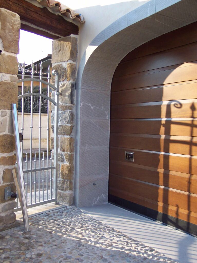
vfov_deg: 49.0
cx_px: 98
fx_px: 289
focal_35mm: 38
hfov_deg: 37.7
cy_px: 132
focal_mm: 8
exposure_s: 1/250
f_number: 2.8
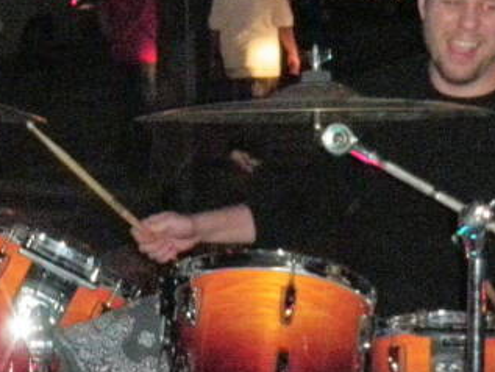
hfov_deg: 14.2
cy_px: 91
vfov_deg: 10.7
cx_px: 401
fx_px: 1974
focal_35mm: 138
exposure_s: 1/50
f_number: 4.5
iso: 800
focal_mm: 10.34
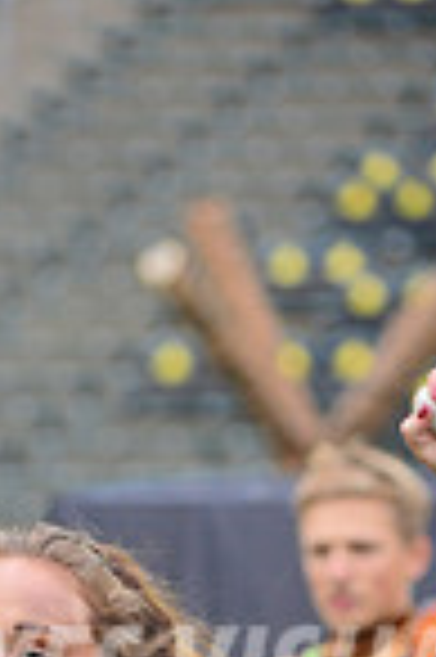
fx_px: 10962
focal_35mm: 602
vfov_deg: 3.4
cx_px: -52
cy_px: 1008
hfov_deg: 2.3
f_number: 5.6
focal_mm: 195
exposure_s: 1/400
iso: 400
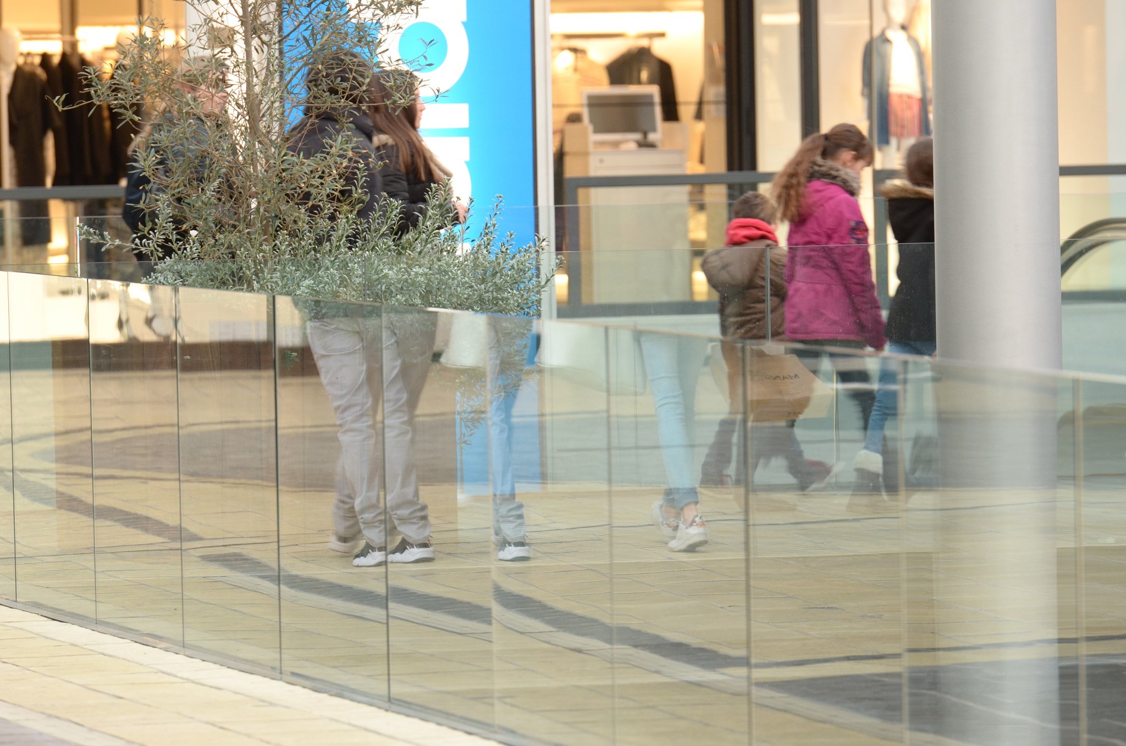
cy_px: 373
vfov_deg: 4.6
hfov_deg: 6.9
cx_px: 563
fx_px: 9363
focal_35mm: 300
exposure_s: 1/60
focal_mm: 200
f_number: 5
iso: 640
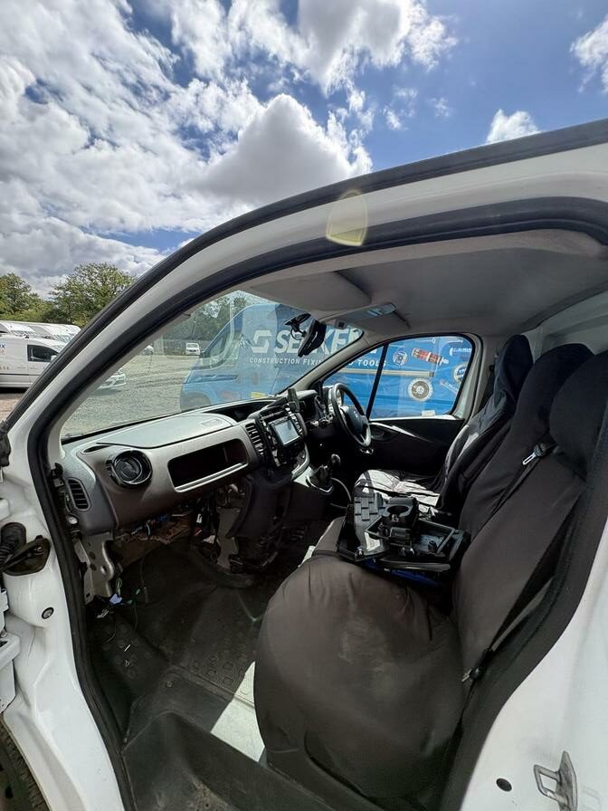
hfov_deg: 85.7
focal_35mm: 14
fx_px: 328
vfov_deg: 102.1
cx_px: 304
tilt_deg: -11.8
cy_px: 406
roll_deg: -7.6
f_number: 2.2
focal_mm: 2.22
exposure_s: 1/840
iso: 64
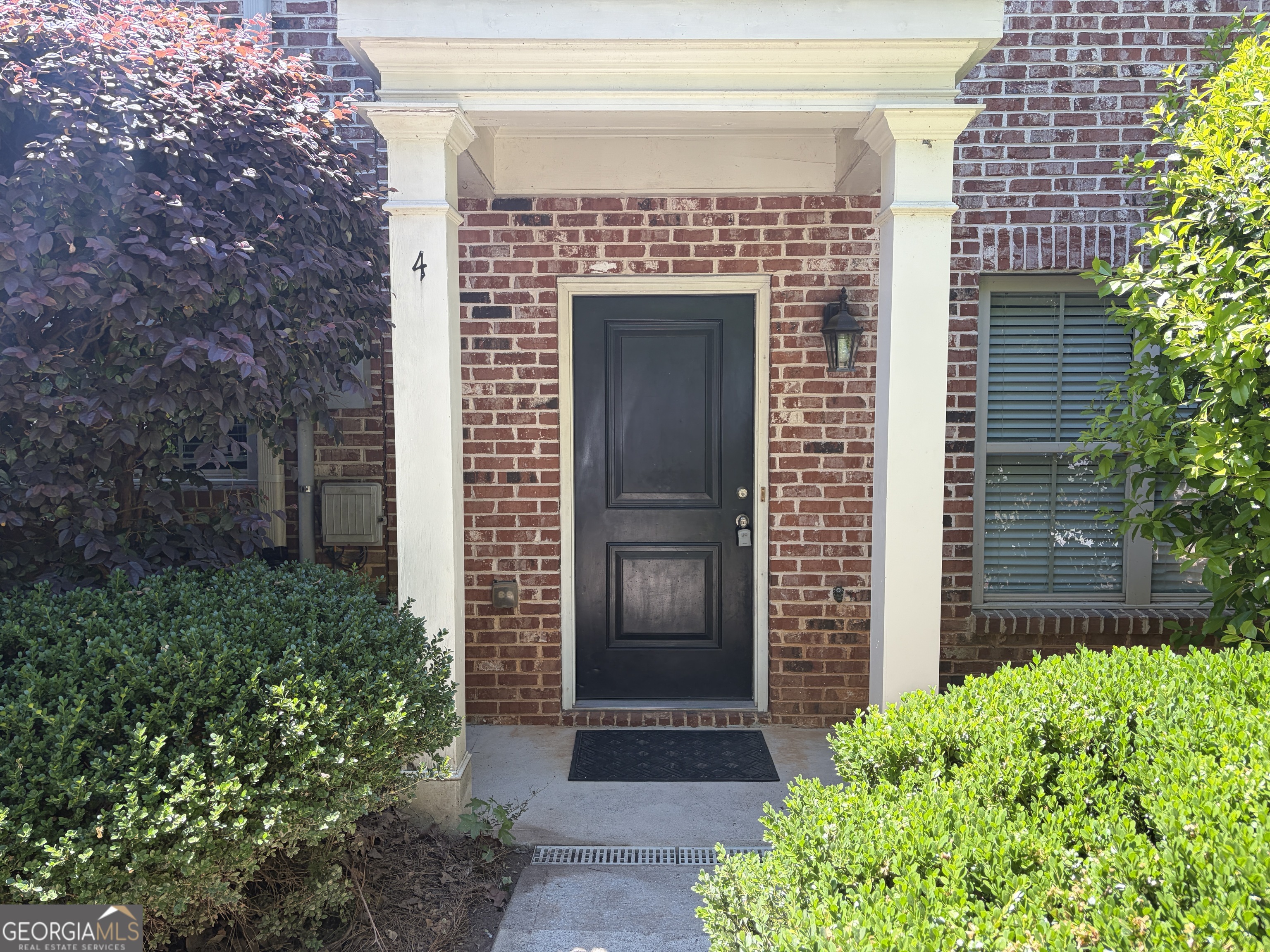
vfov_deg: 53.1
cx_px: 635
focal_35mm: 26
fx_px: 954
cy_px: 476
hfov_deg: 67.3
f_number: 1.6
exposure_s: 1/357
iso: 50
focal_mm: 5.96
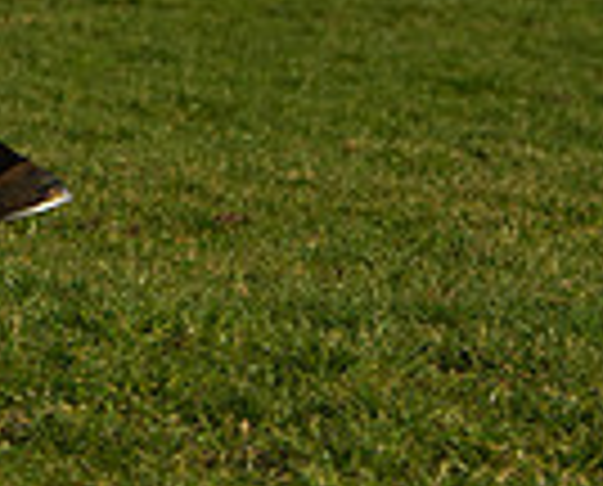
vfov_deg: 2.7
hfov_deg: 3.4
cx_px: -341
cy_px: -555
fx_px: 10113
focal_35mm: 565
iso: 500
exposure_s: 1/3200
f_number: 6.3
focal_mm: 116
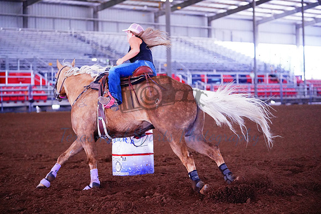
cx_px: 160
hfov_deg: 24.5
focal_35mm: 83
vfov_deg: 16.5
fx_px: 740
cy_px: 107
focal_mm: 83
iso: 10000
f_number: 2.8
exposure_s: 1/1600
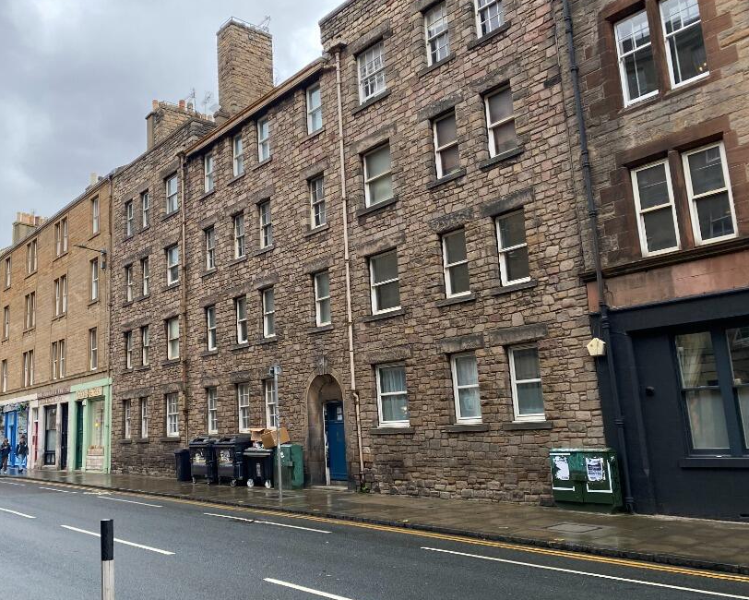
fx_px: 710
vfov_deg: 45.8
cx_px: 278
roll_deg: +2.2
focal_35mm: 32
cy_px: 297
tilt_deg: +11.0
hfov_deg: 55.0
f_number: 1.8
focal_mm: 4.25
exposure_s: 1/121
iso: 50
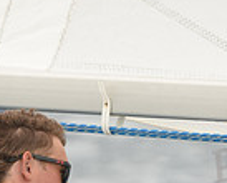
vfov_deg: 1.6
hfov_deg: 2.0
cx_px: 127
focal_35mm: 951
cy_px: 404
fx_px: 6398
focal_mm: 240
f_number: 4.5
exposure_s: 1/640
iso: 250
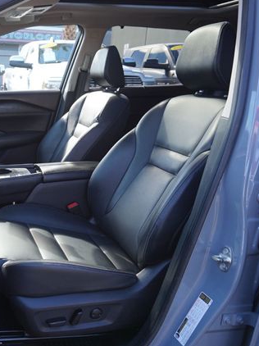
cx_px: 20
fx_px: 350
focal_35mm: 35
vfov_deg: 52.7
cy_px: 172
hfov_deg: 37.7
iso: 100
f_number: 4.5
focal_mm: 16
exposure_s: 1/60
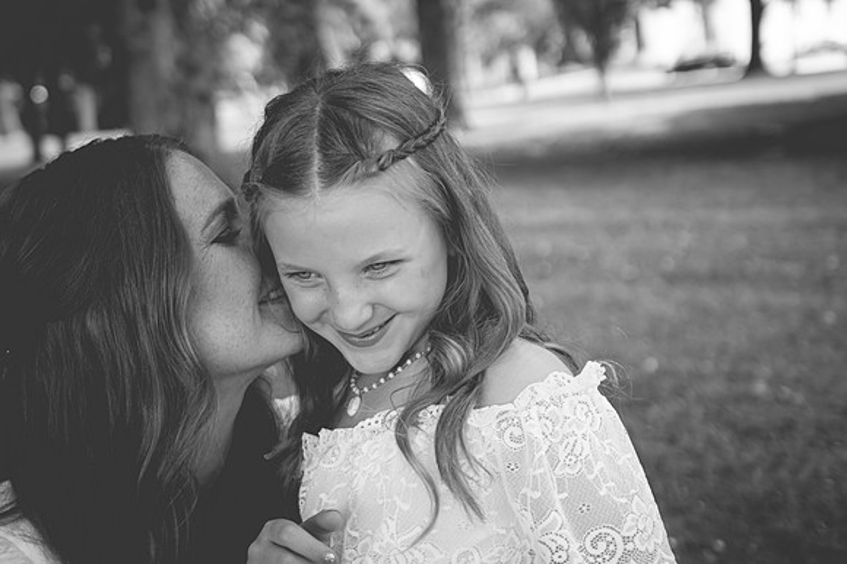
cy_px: 282
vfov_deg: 25.0
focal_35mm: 54
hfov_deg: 36.9
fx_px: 1270
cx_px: 424
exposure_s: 1/160
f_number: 4
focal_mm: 54
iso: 250
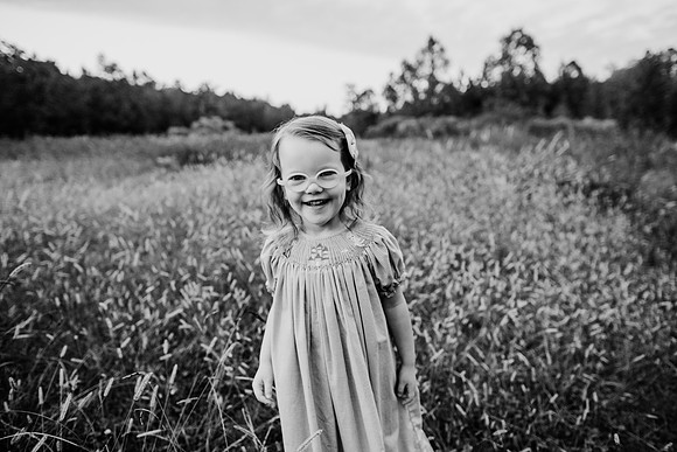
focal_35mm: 24
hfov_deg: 73.7
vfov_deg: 53.2
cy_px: 226
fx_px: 451
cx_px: 338
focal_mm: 24
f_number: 2.8
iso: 500
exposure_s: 1/500
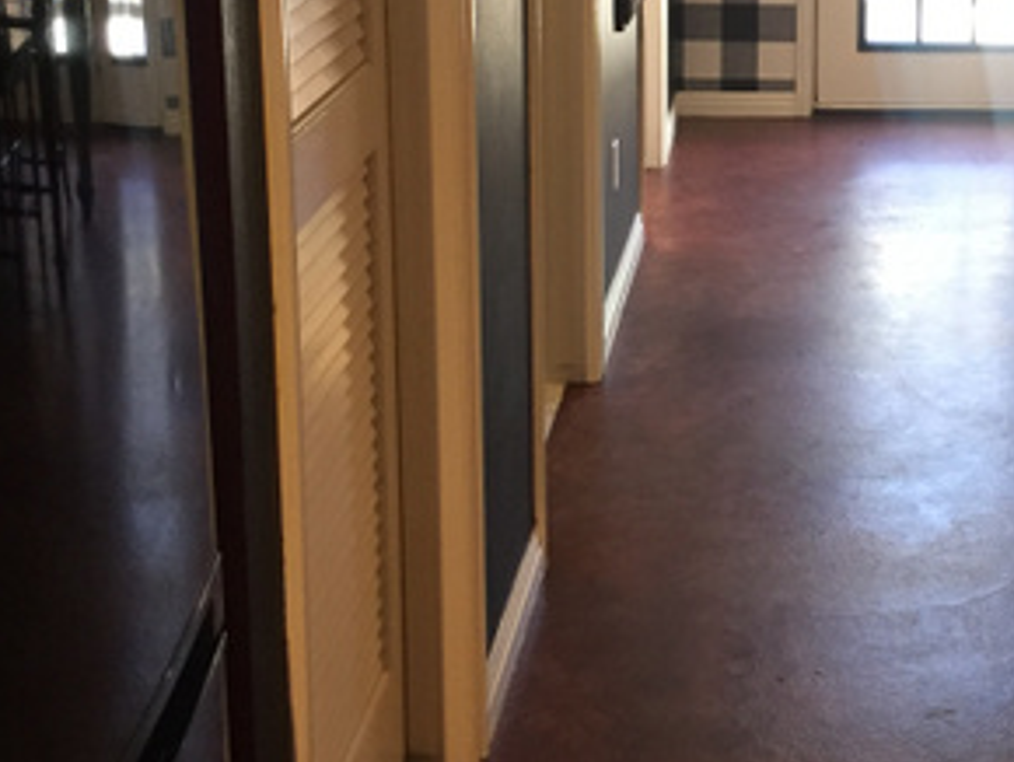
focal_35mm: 64
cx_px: 836
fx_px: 1876
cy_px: 38
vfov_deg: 22.3
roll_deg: -1.9
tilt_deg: -11.6
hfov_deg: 29.4
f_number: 2.2
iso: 125
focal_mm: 4.15
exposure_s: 1/30
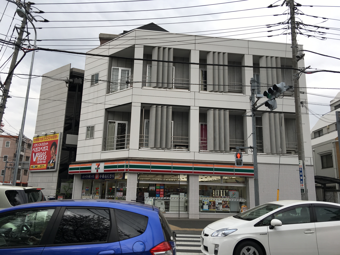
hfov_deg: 61.7
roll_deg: -2.0
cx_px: 170
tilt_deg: +13.7
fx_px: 285
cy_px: 128
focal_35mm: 29
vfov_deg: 48.2
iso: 25
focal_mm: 4.15
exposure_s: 1/394
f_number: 2.2
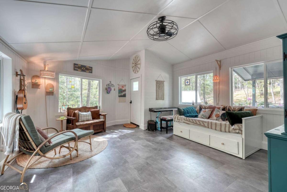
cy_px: 96
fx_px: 120
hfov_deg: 100.4
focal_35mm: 15
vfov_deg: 77.3
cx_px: 144
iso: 100
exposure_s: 1/1.25
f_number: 9
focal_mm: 10
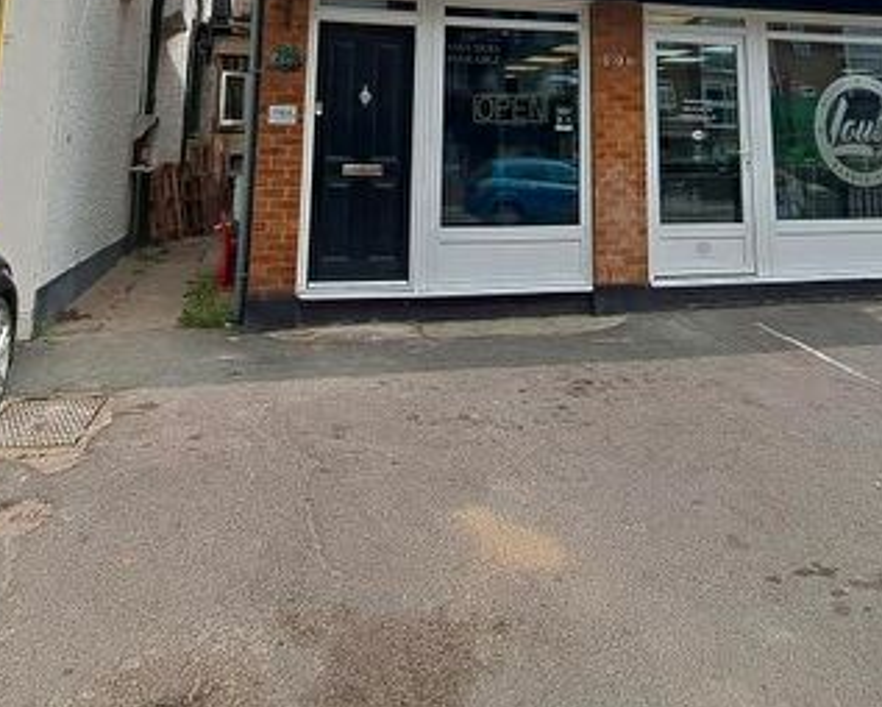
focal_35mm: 28
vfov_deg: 44.7
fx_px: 731
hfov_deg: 62.0
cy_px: 18
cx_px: 487
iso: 50
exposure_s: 1/2336
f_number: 2.2
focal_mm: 1.74
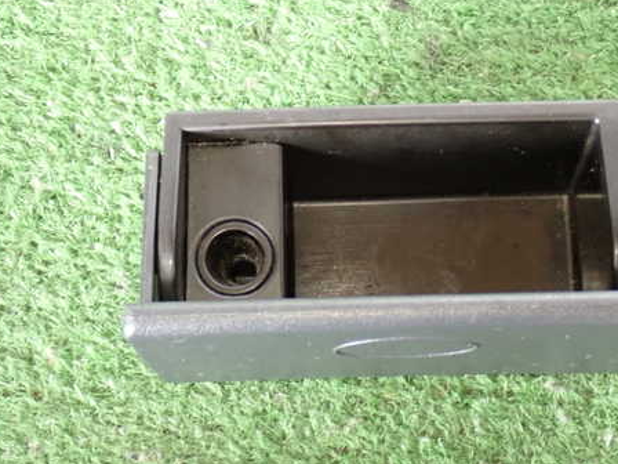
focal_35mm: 67
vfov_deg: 21.9
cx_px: 372
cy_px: 228
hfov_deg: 28.9
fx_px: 1196
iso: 800
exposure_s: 1/50
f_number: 3.2
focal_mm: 9.01
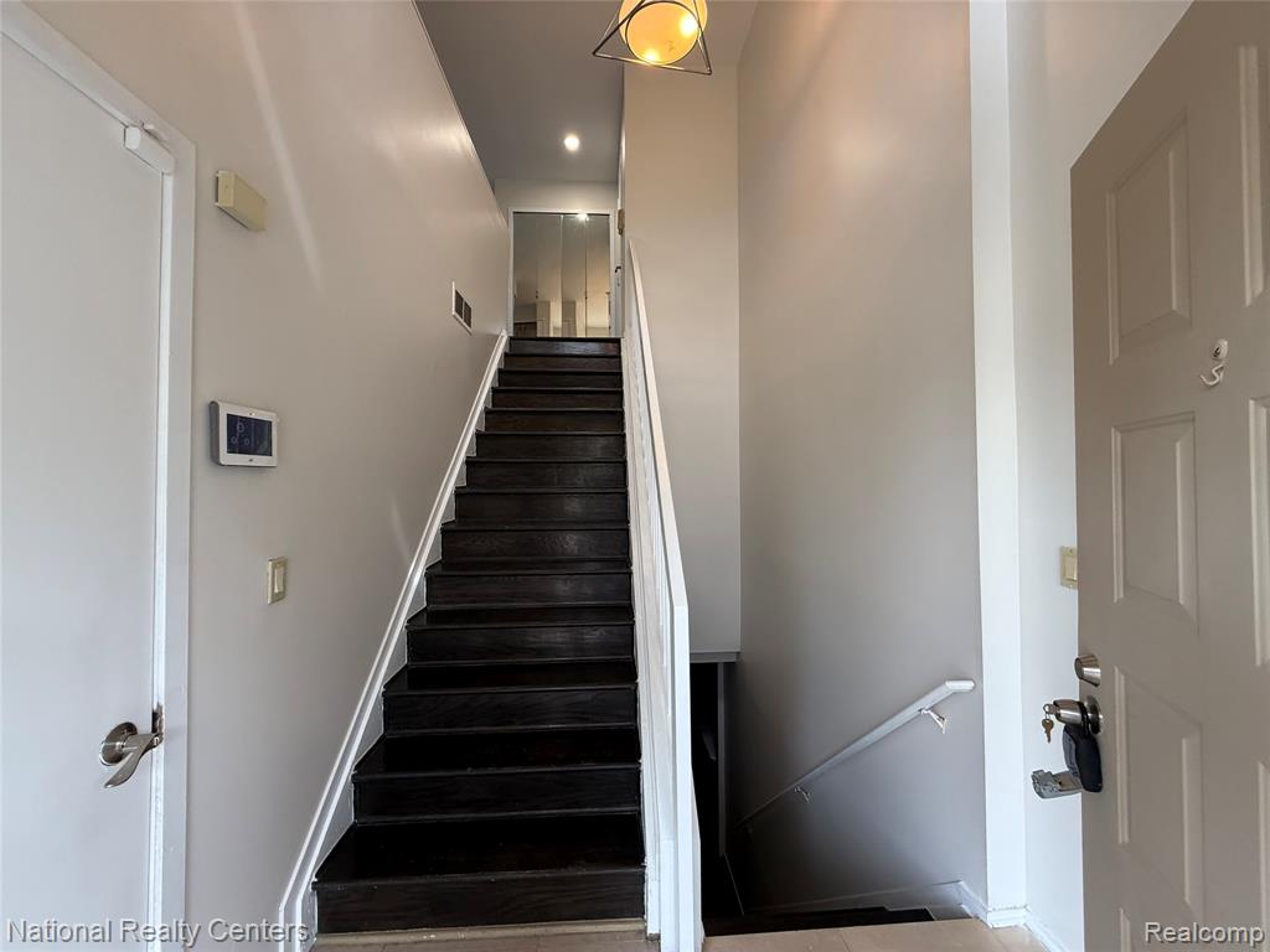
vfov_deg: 85.7
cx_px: 635
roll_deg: +0.2
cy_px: 476
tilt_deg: +1.6
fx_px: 514
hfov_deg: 102.1
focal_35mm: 14
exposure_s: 1/120
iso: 200
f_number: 2.2
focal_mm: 2.22
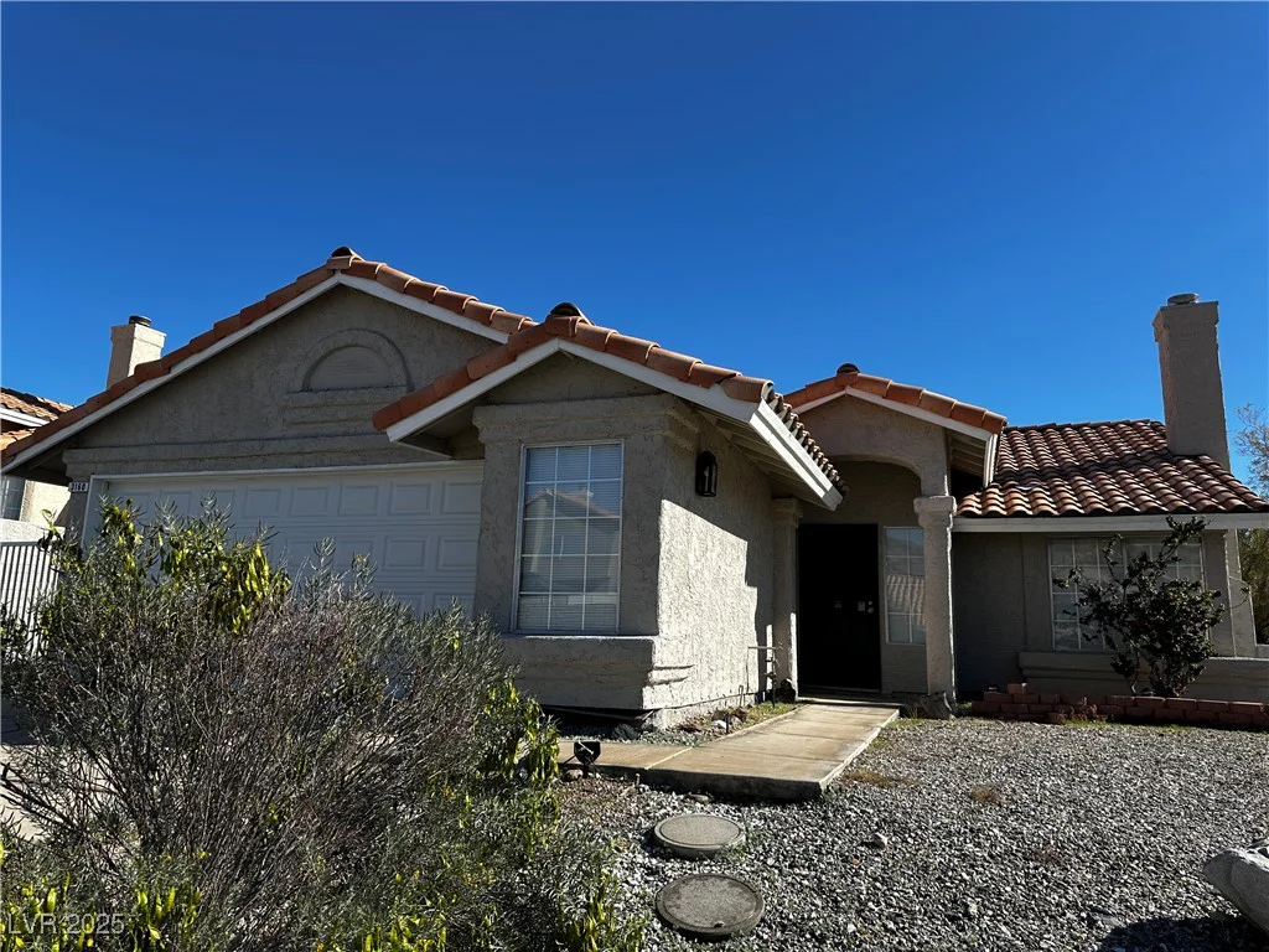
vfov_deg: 56.8
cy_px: 476
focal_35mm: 24
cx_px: 634
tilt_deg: +10.7
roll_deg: -2.8
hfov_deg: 71.6
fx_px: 880
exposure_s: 1/4184
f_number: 1.78
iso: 80
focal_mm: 6.86
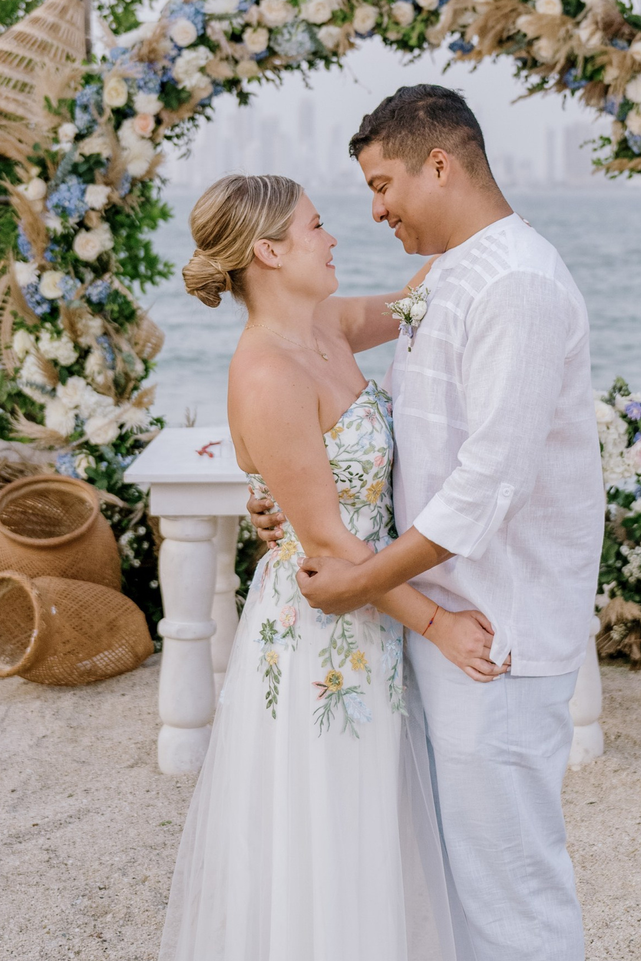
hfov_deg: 17.0
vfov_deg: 25.3
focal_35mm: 80
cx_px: 440
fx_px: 2136
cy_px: 354
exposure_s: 1/200
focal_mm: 34
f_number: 2.8
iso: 500
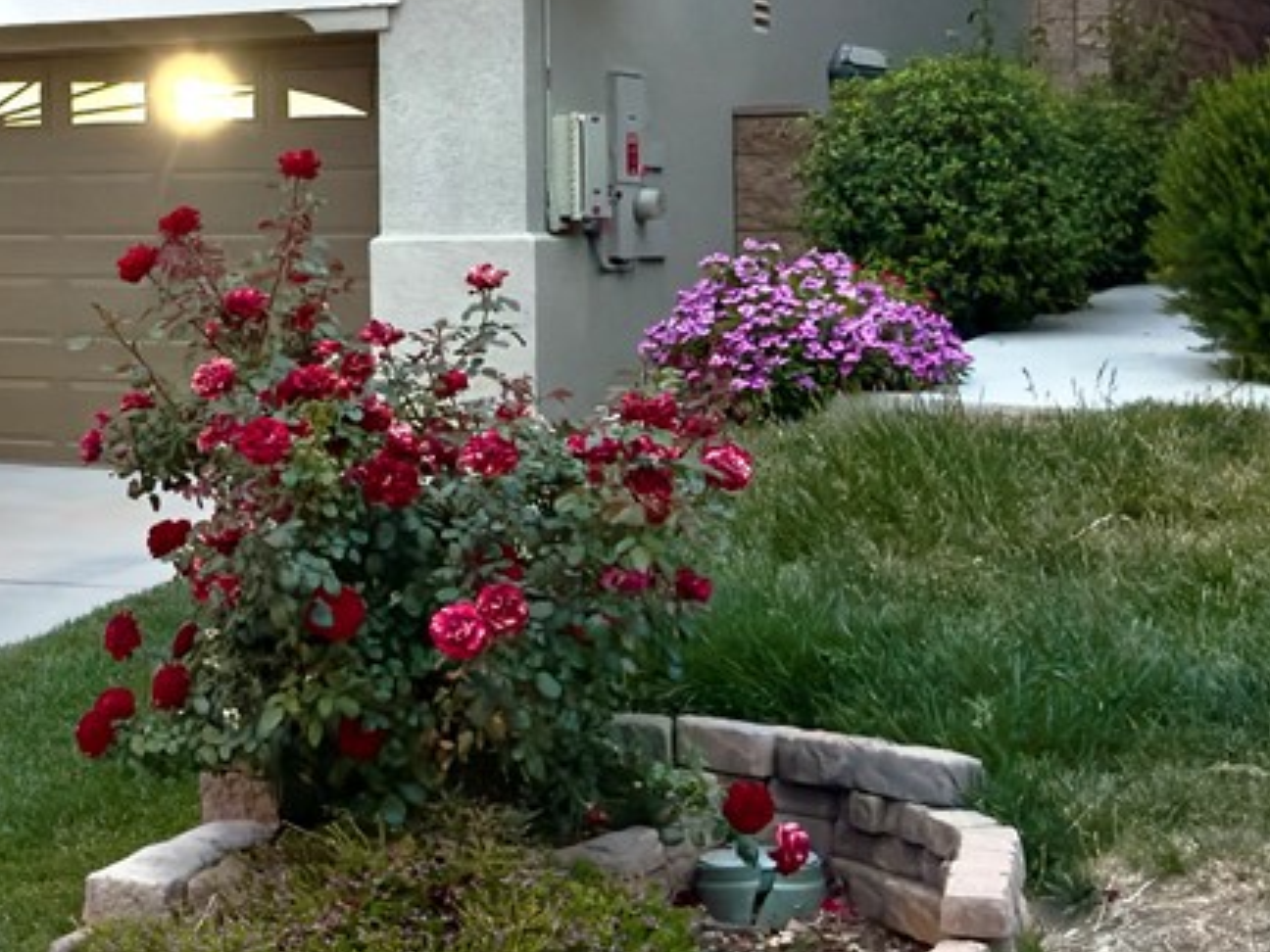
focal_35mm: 83
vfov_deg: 17.6
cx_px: -223
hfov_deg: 21.9
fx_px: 3045
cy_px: 165
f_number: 1.78
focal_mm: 6.76
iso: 1000
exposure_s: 1/24
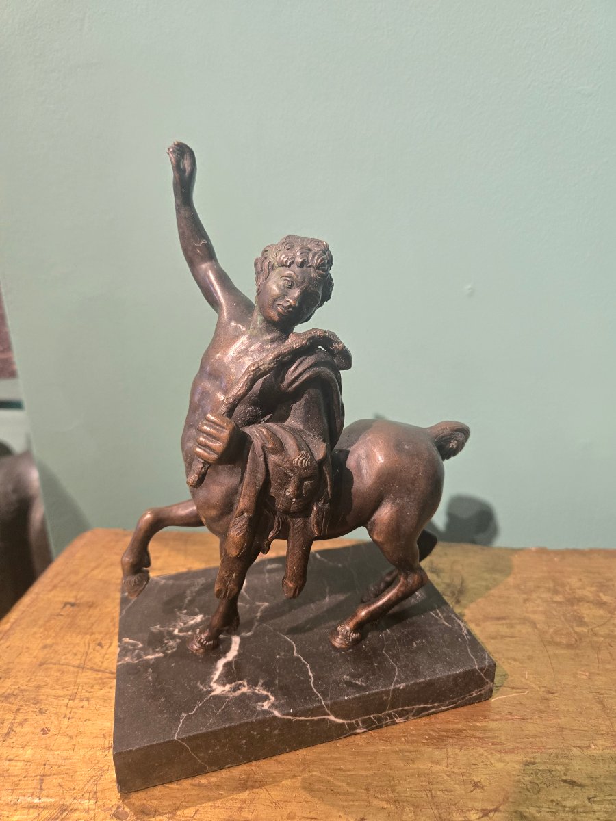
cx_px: 308
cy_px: 410
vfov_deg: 73.9
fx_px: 546
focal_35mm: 23
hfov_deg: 58.9
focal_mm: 5.4
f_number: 1.8
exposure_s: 1/100
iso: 500
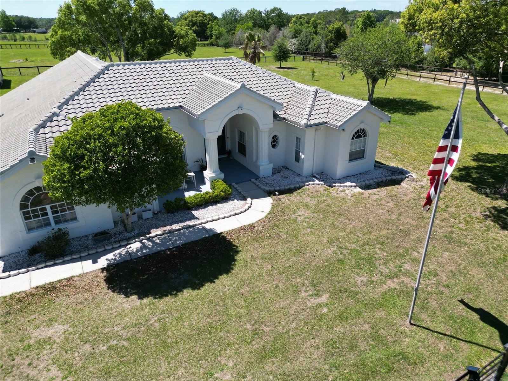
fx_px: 352
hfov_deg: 71.6
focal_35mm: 24
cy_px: 190
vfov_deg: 56.8
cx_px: 254
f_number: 1.7
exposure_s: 1/2500
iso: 140
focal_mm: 6.72
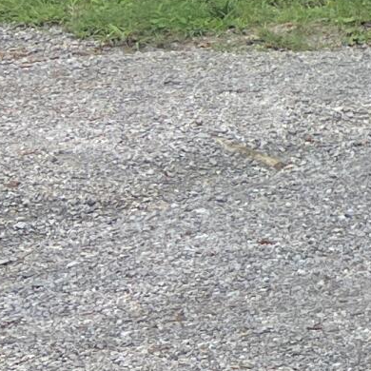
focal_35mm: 177
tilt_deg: -7.9
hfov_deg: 7.5
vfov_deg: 9.6
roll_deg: +1.6
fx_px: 2146
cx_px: 1384
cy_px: -176
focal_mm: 5.7
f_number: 1.5
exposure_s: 1/1531
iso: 50
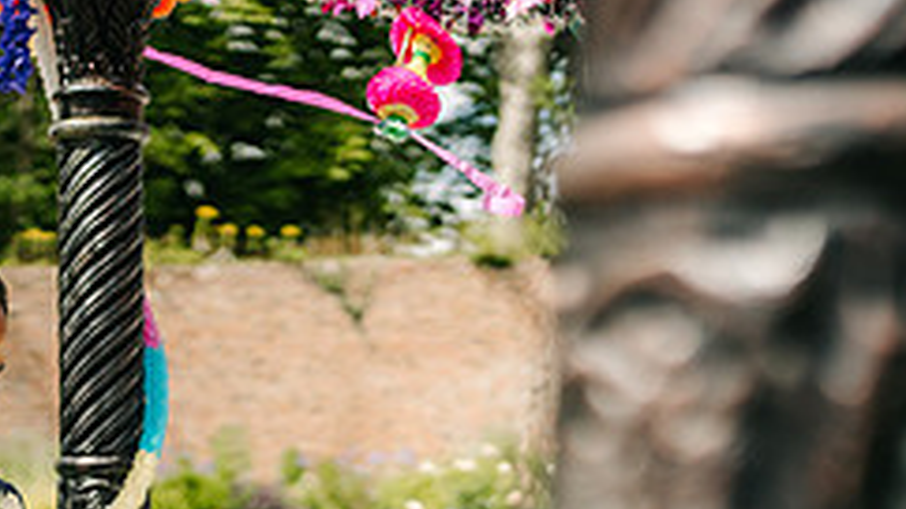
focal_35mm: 88
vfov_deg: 13.3
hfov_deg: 23.9
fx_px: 2114
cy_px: 649
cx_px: 198
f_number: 1.4
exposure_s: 1/6400
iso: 100
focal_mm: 35
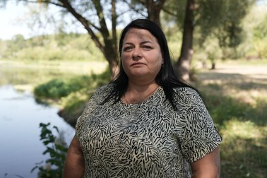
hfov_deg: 53.1
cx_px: 129
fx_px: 267
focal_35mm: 36
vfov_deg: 36.9
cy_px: 91
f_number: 2.8
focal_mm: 34
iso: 100
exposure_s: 1/100
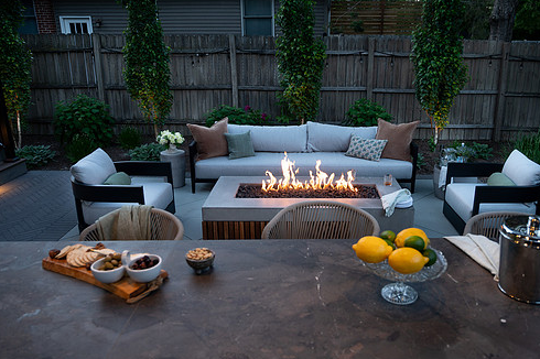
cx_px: 300
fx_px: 435
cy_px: 170
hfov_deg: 63.5
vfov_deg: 44.9
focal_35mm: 29
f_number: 4
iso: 200
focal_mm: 24
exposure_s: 1/80
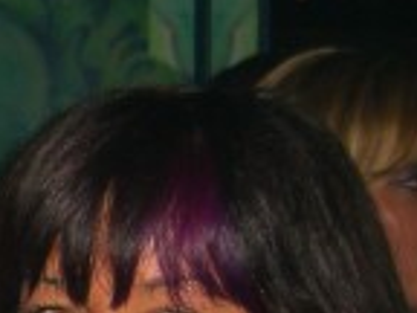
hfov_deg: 11.9
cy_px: 365
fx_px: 1903
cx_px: -226
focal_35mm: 158
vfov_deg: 9.3
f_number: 2.8
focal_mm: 7.9
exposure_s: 1/60
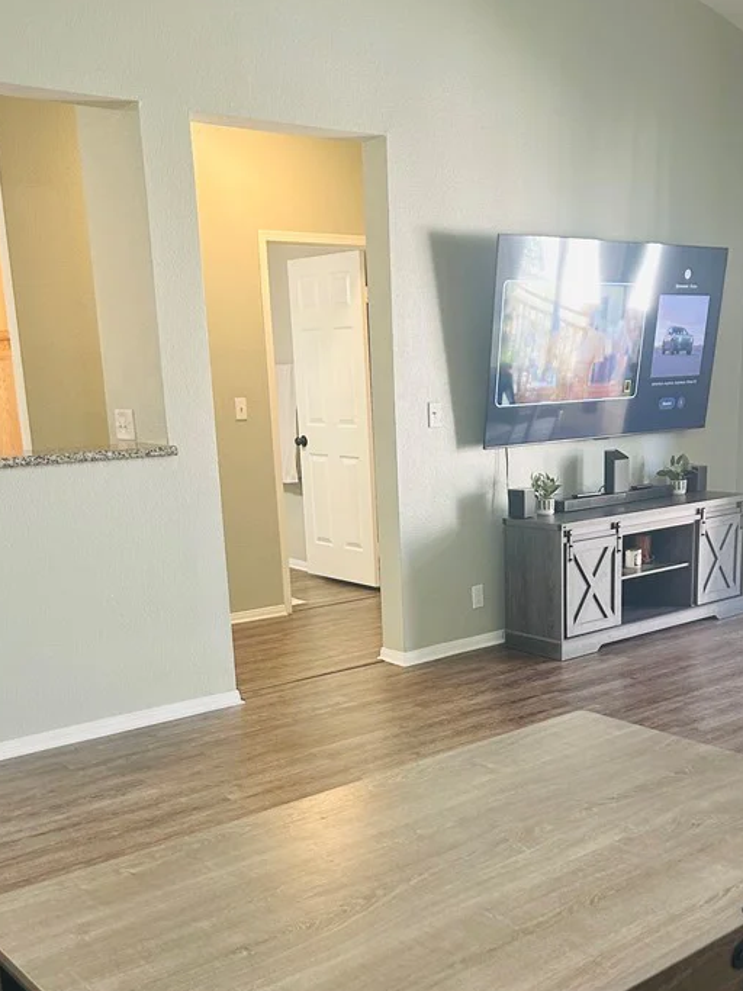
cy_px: 641
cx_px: 444
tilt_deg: -14.1
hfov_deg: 36.7
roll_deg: +1.8
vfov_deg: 47.3
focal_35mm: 39
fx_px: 1116
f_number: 1.5
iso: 125
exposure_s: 1/60
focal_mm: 5.7
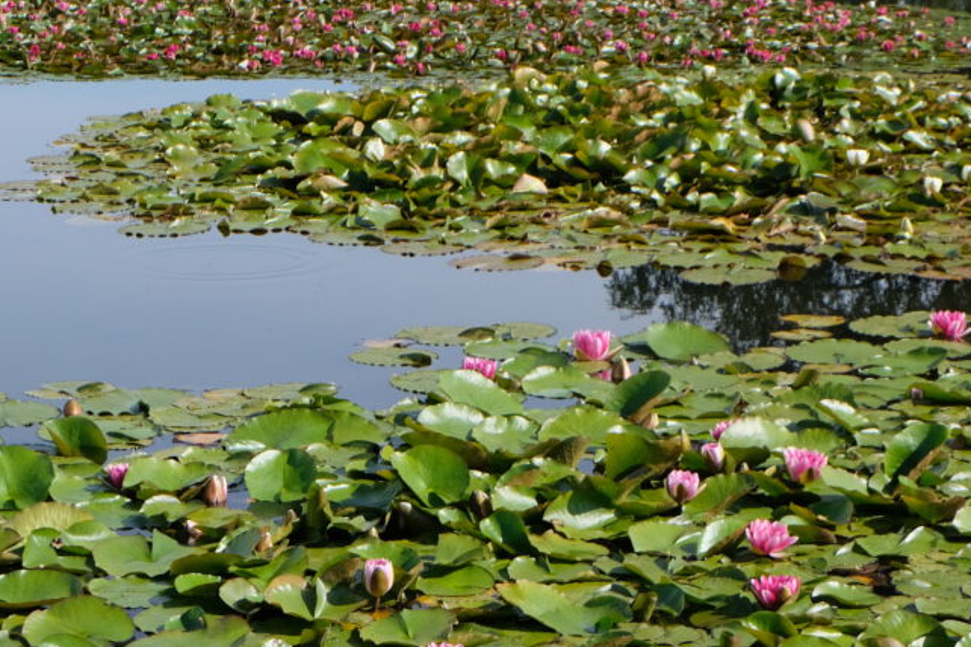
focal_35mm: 99
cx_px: 832
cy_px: 500
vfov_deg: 13.8
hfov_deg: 20.3
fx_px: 2670
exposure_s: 1/450
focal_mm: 35.5
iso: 400
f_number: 9
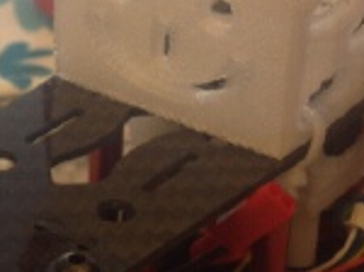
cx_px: 61
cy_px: 53
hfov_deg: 15.7
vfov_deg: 11.8
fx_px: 1312
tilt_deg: -26.1
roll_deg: +0.2
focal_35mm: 125
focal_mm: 4.28
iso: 50
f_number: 2.4
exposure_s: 1/15
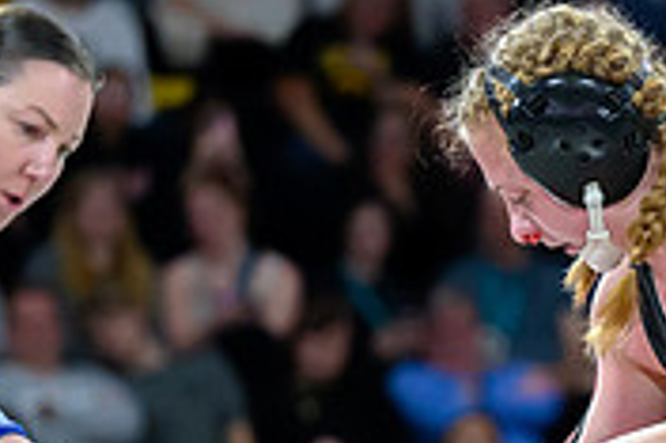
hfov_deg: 4.3
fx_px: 8835
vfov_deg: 2.9
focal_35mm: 478
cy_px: 623
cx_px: 780
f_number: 2.8
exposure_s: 1/800
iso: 4000
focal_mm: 110
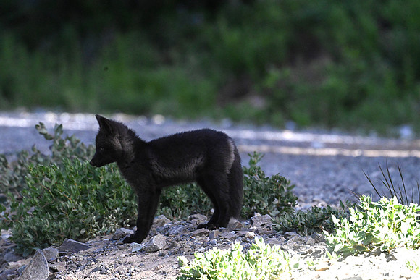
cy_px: 140
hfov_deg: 1.7
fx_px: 14003
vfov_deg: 1.1
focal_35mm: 1200
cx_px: 210
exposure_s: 1/2000
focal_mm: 1200
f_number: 13
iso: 6400
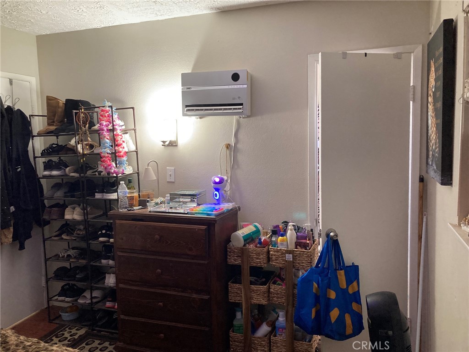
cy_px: 176
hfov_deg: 63.4
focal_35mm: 28
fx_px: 379
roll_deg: +0.9
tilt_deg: -5.4
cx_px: 234
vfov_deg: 49.7
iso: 250
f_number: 1.8
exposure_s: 1/60
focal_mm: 3.99
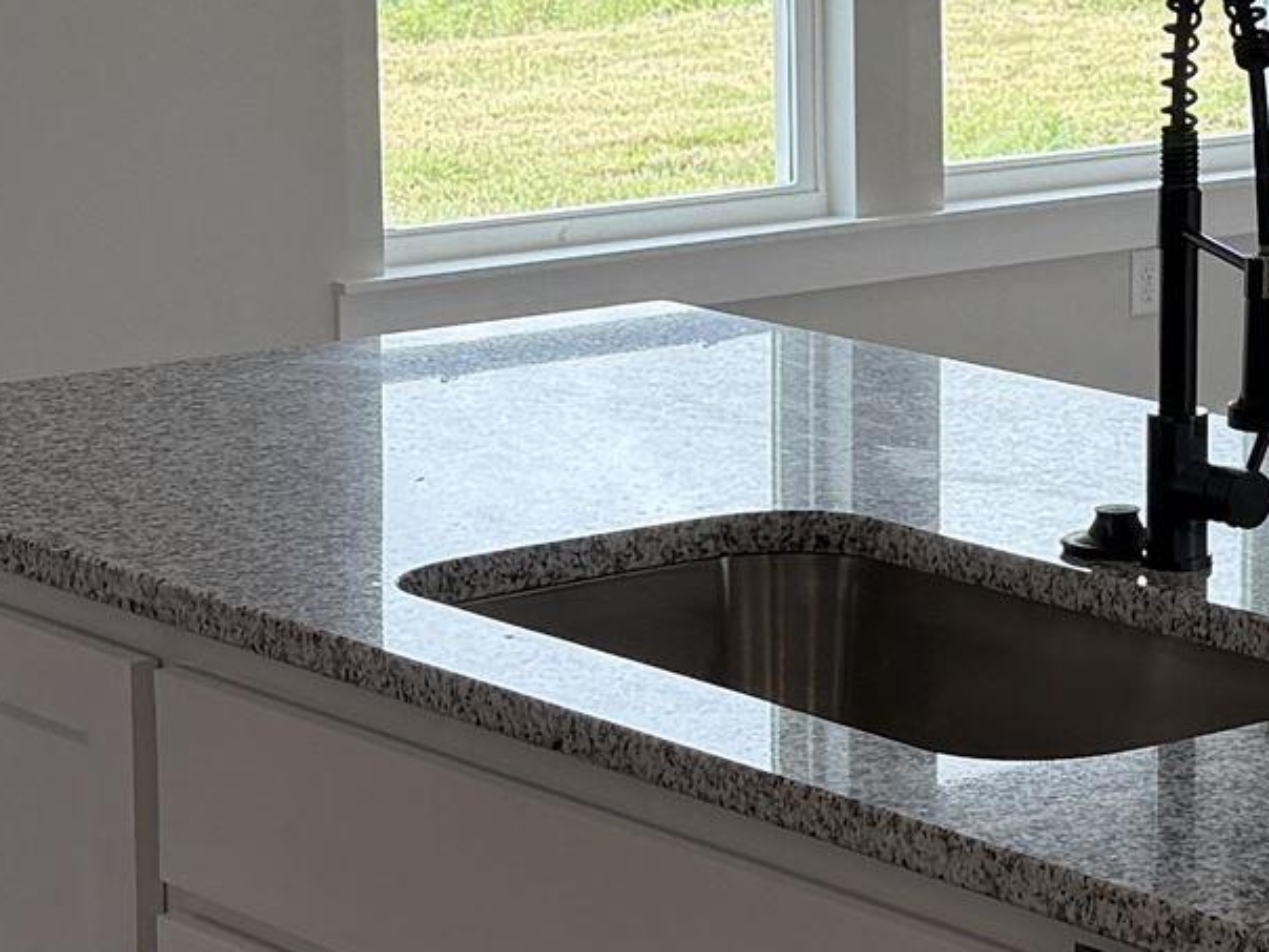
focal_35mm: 122
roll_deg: +0.0
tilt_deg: -7.3
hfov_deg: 15.7
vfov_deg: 12.1
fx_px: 4472
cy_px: 132
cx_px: 1433
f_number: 1.78
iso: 100
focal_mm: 6.76
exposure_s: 1/333
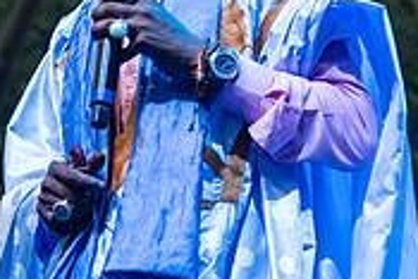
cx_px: 98
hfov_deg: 8.3
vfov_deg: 5.6
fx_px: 2870
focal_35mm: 247
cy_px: 123
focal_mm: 62
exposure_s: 1/640
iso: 2000
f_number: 3.5
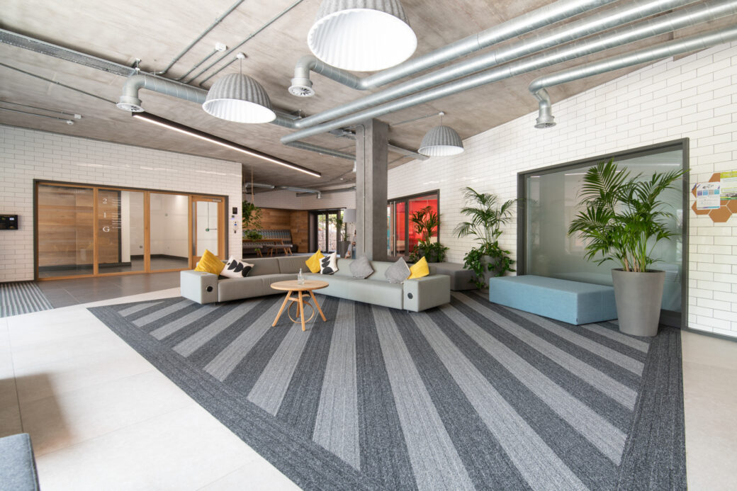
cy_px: 246
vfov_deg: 73.7
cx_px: 368
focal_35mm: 16
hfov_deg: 96.7
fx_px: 327
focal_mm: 16
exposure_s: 1/8
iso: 200
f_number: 8
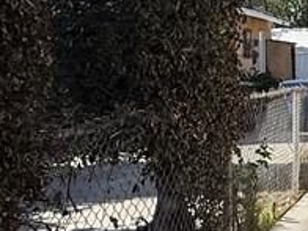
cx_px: 399
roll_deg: -0.4
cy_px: 63
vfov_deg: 20.0
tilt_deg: +0.0
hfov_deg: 23.6
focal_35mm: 73
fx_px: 650
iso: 50
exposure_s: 1/2841
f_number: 2.2
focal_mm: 2.22
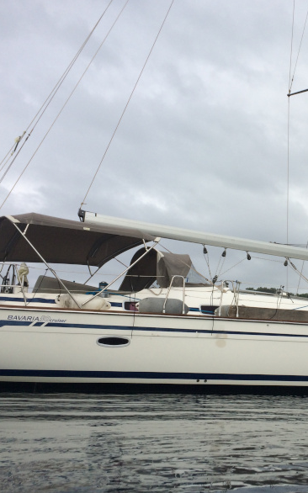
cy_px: 245
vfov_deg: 47.2
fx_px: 564
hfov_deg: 29.6
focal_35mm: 42
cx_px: 258
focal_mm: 4.15
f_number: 2.2
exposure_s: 1/244
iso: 32
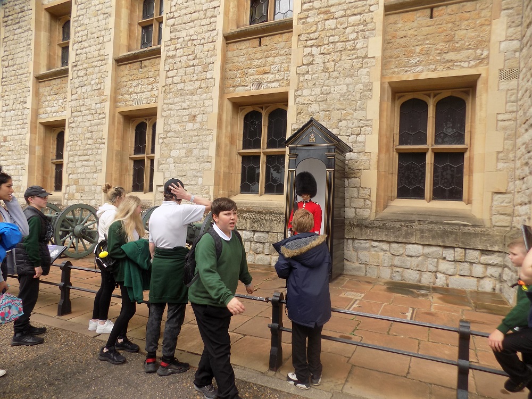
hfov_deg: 73.9
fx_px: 353
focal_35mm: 23
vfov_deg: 58.9
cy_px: 200
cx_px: 266
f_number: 3.1
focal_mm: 4
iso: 80
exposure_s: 1/320
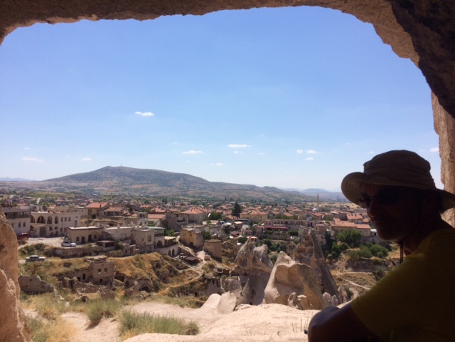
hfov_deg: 61.7
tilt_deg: +0.8
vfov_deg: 48.2
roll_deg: -0.5
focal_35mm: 29
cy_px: 171
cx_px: 228
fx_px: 381
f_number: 2.2
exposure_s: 1/3731
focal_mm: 4.15
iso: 32
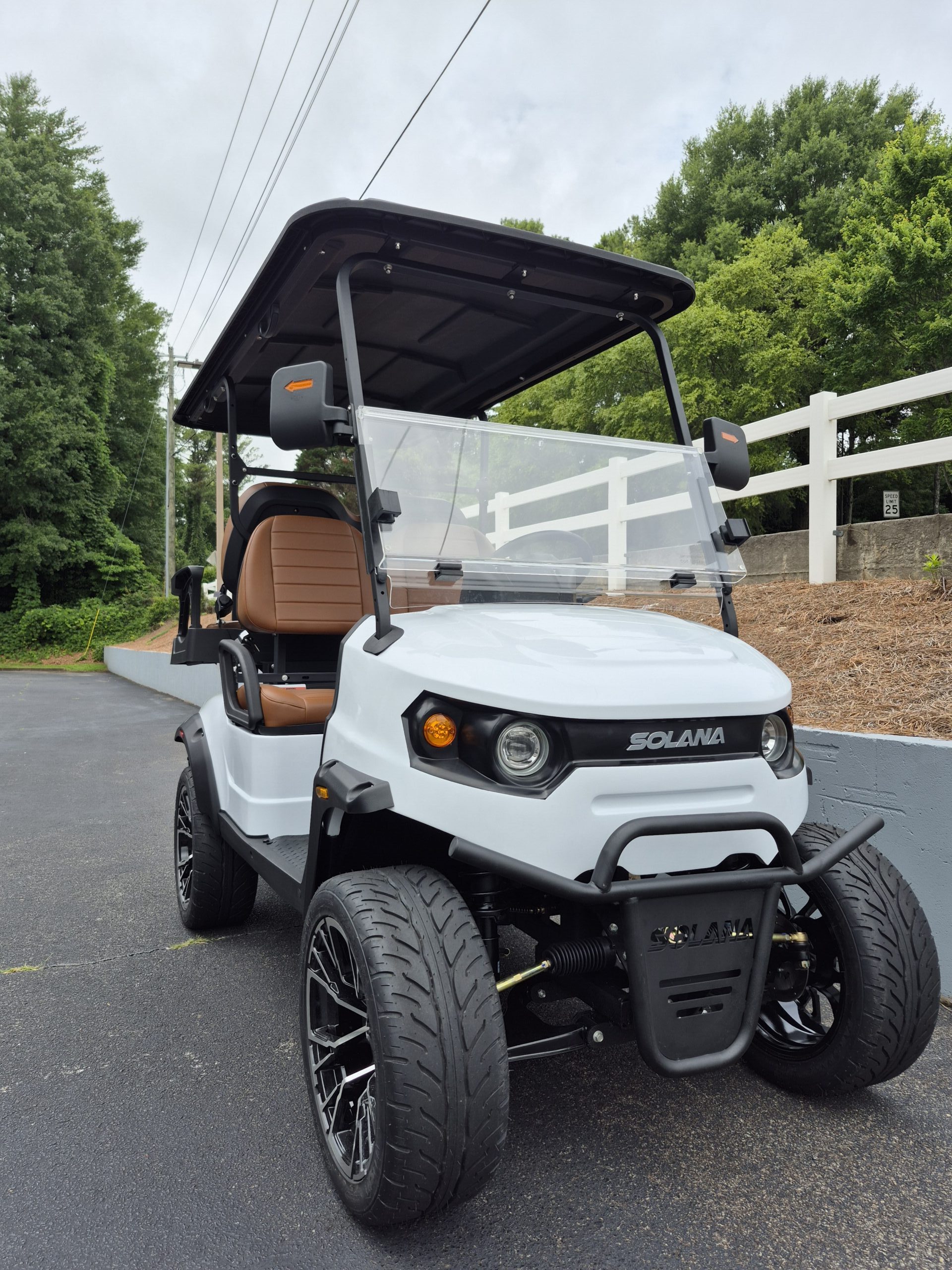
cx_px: 476
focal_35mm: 23
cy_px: 635
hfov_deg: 58.9
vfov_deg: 73.9
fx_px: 843
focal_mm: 5.4
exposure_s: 1/1508
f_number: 1.8
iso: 25
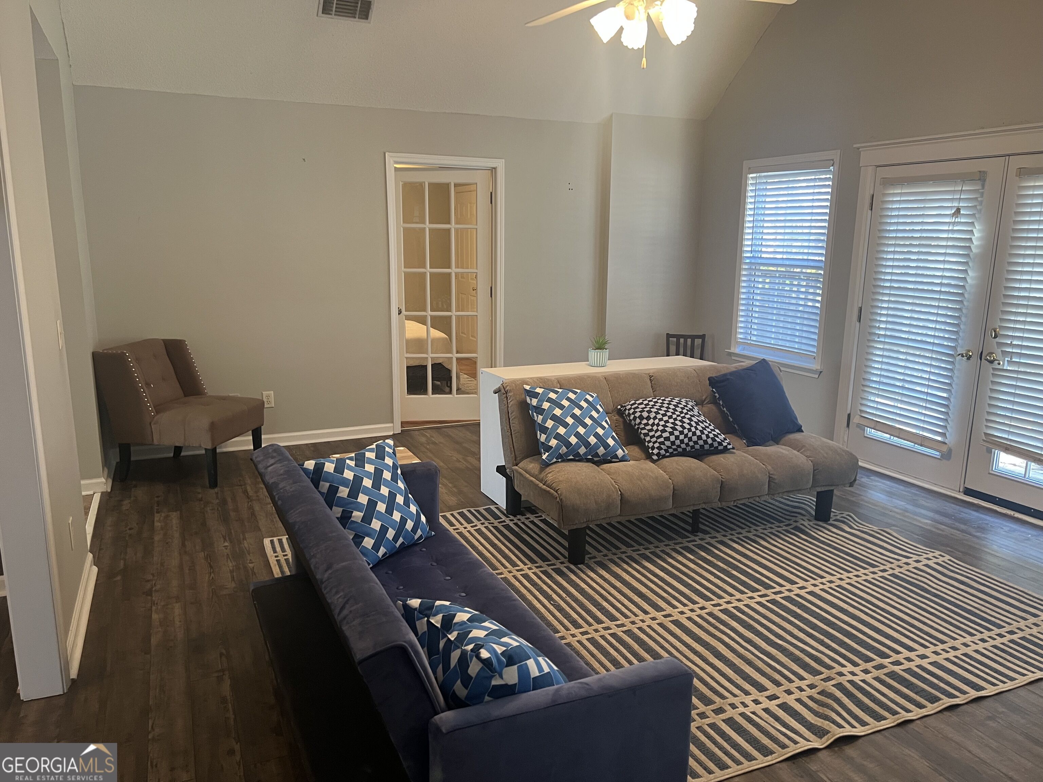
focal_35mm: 26
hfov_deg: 67.3
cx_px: 522
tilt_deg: -11.5
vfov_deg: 53.1
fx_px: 783
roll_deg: -0.2
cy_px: 391
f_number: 1.5
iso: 200
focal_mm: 5.7
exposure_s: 1/60
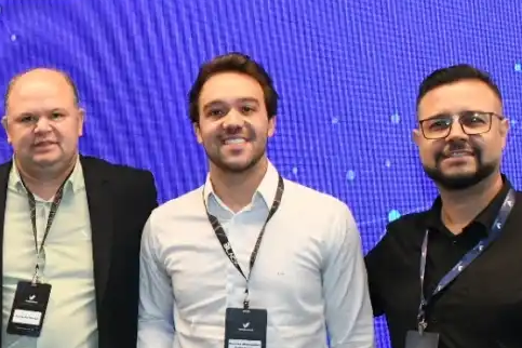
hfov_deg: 23.9
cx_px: 22
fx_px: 1189
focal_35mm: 82
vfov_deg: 16.5
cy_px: 284
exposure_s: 1/80
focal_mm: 22
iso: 4000
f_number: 9
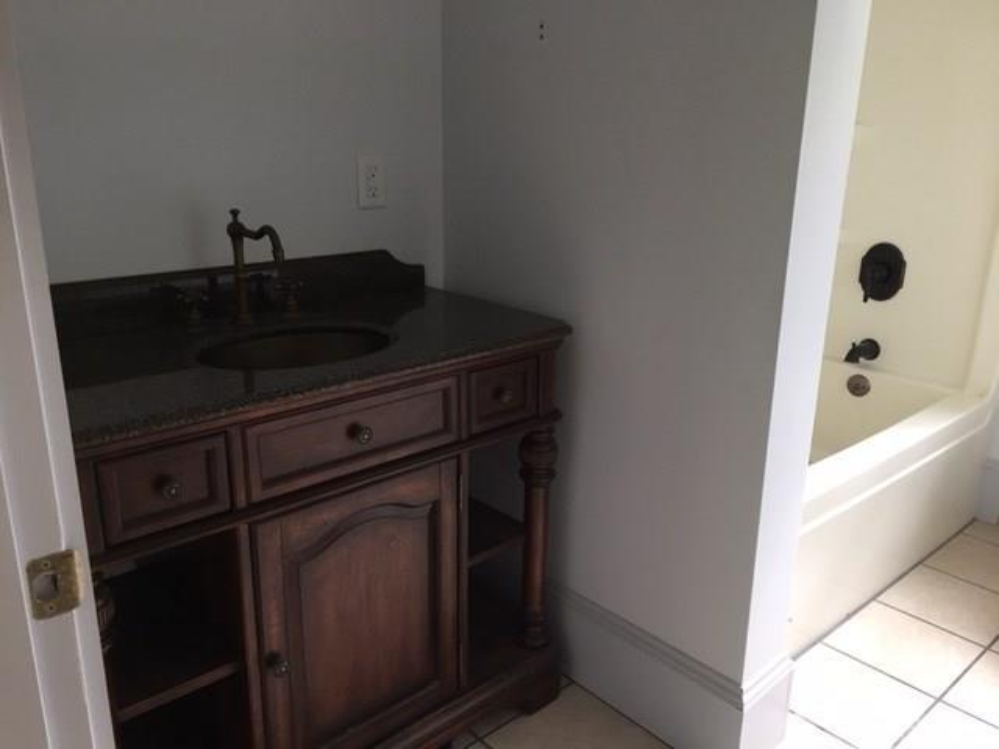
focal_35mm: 29
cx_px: 500
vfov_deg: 48.2
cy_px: 374
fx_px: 837
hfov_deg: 61.7
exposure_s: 1/15
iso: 40
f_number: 2.2
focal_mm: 4.15
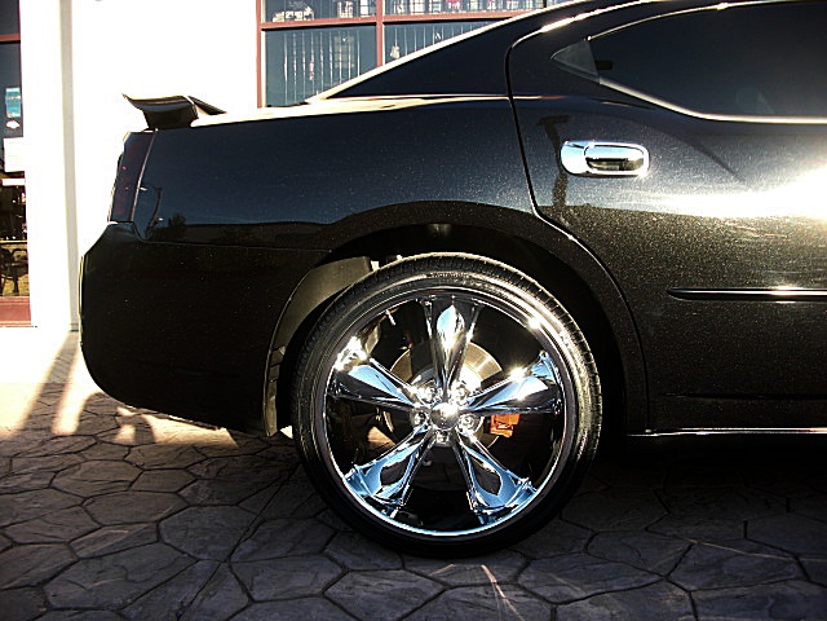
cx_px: 414
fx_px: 860
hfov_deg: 51.4
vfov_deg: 39.7
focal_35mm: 36
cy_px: 310
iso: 50
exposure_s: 1/160
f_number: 2.8
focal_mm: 6.3
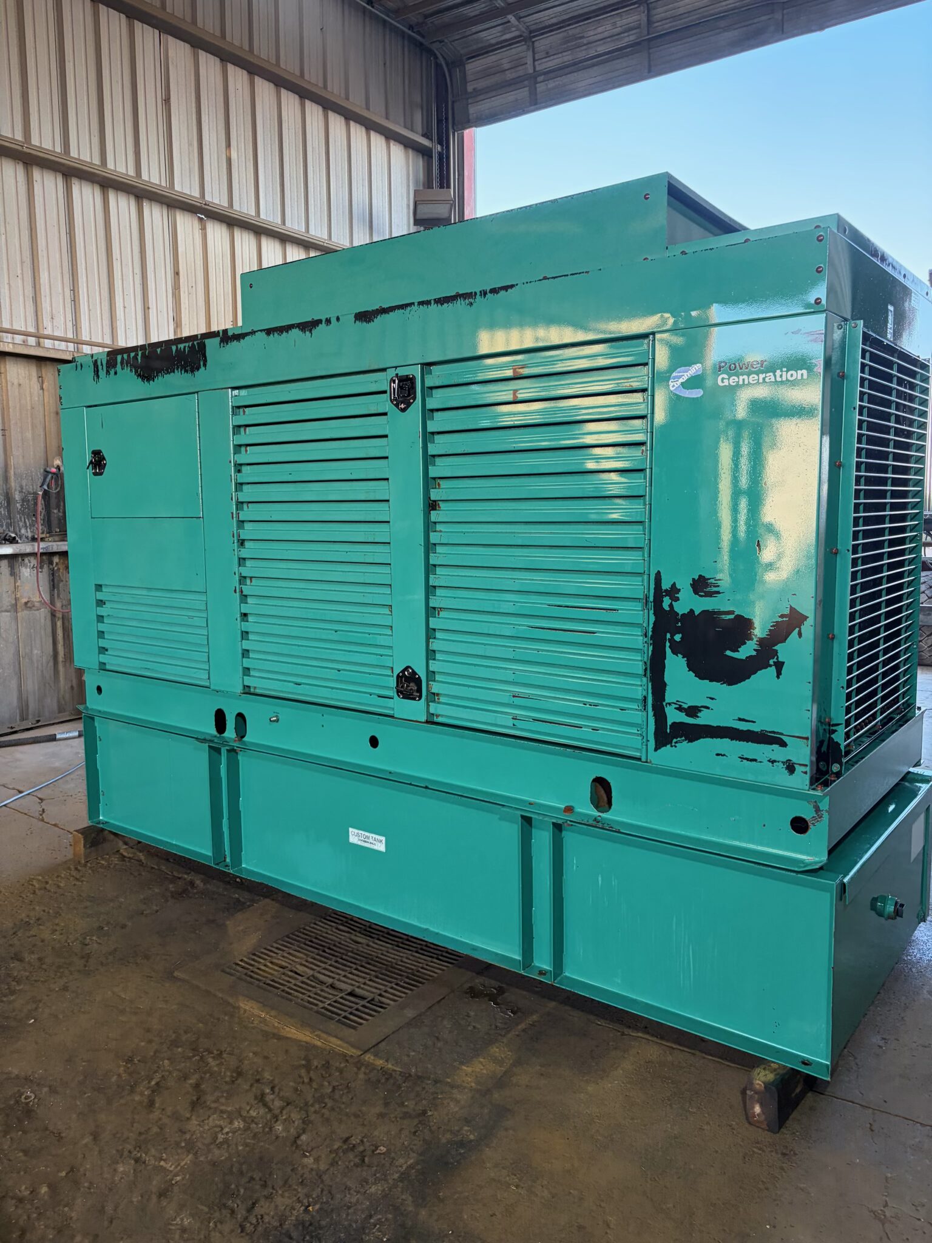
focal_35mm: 26
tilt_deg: -5.6
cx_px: 466
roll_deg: +1.1
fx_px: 933
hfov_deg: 53.1
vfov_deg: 67.3
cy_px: 622
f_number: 1.6
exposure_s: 1/120
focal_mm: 5.96
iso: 160
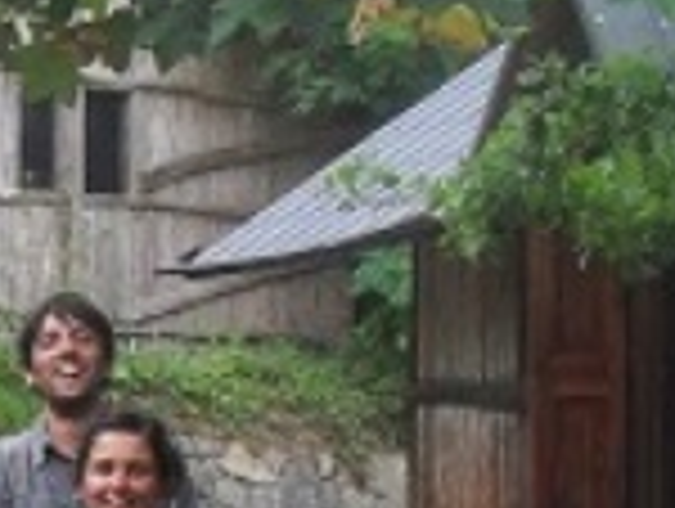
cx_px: -405
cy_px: 877
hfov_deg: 12.4
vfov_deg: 9.6
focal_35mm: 149
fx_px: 2910
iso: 100
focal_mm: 6.3
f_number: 3.2
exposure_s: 1/90
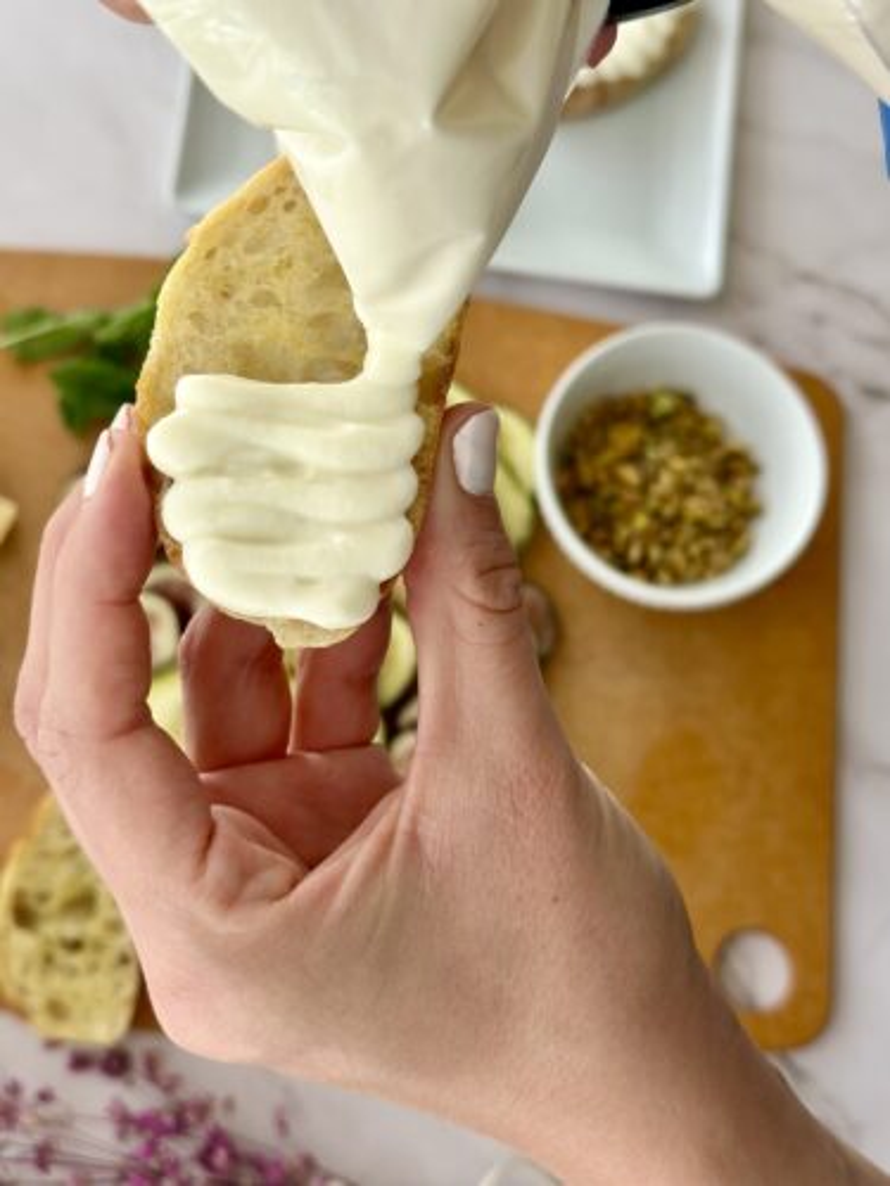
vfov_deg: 39.7
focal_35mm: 48
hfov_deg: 30.3
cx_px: 445
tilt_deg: -72.5
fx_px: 1645
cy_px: 593
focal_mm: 6.86
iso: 100
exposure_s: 1/172
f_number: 1.78
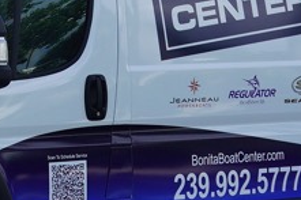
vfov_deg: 4.9
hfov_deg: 7.4
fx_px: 2298
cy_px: -127
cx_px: -53
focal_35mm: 275
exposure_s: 1/125
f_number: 8
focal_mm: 38
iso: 100
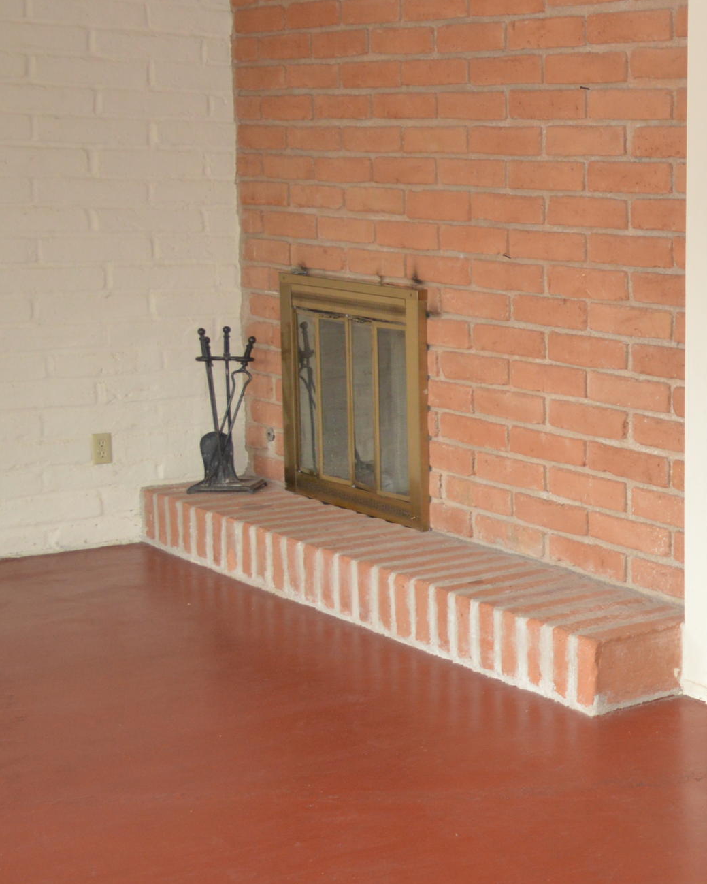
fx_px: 1700
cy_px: 410
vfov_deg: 29.1
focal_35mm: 65
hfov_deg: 21.1
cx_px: 943
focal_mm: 20
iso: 500
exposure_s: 1/60
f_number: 3.8
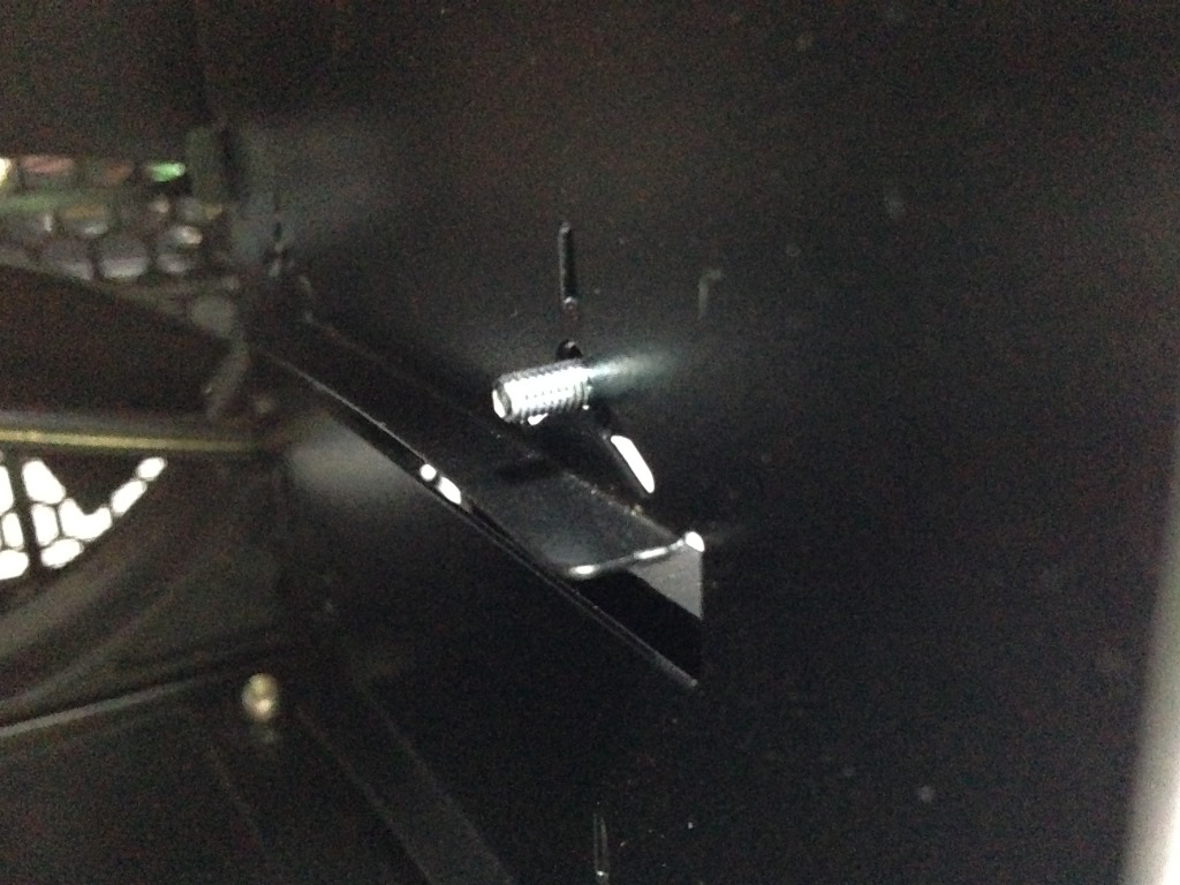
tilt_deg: -22.5
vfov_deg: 42.9
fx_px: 1125
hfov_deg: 55.4
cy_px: 442
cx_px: 590
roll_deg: +3.6
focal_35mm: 33
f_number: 2.4
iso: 2000
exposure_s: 1/15
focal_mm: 4.12
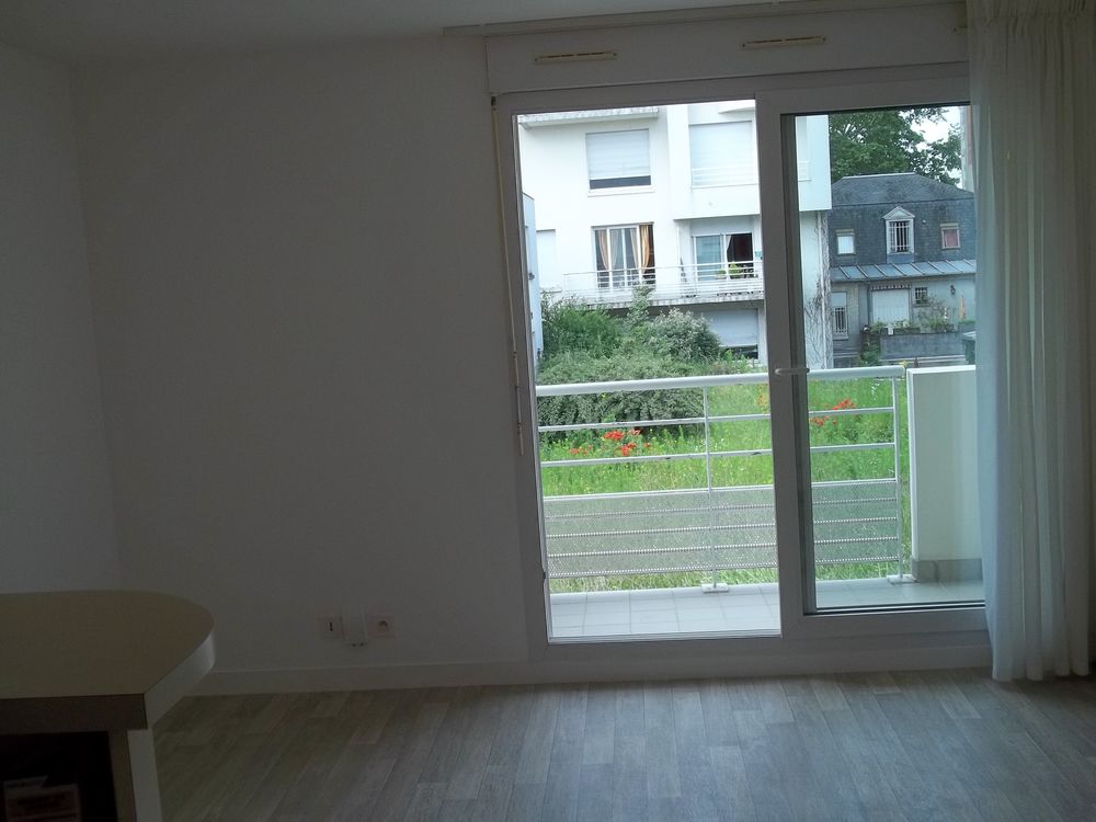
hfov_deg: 51.4
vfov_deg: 39.7
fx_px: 1140
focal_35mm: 36
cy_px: 411
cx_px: 548
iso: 64
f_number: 3.1
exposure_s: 1/200
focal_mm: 6.5
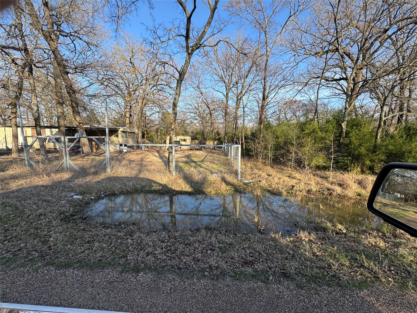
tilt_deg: -6.2
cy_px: 156
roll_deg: +3.1
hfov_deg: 102.1
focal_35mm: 14
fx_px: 169
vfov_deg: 85.7
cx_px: 208
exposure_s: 1/565
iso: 40
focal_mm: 2.22
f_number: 2.2
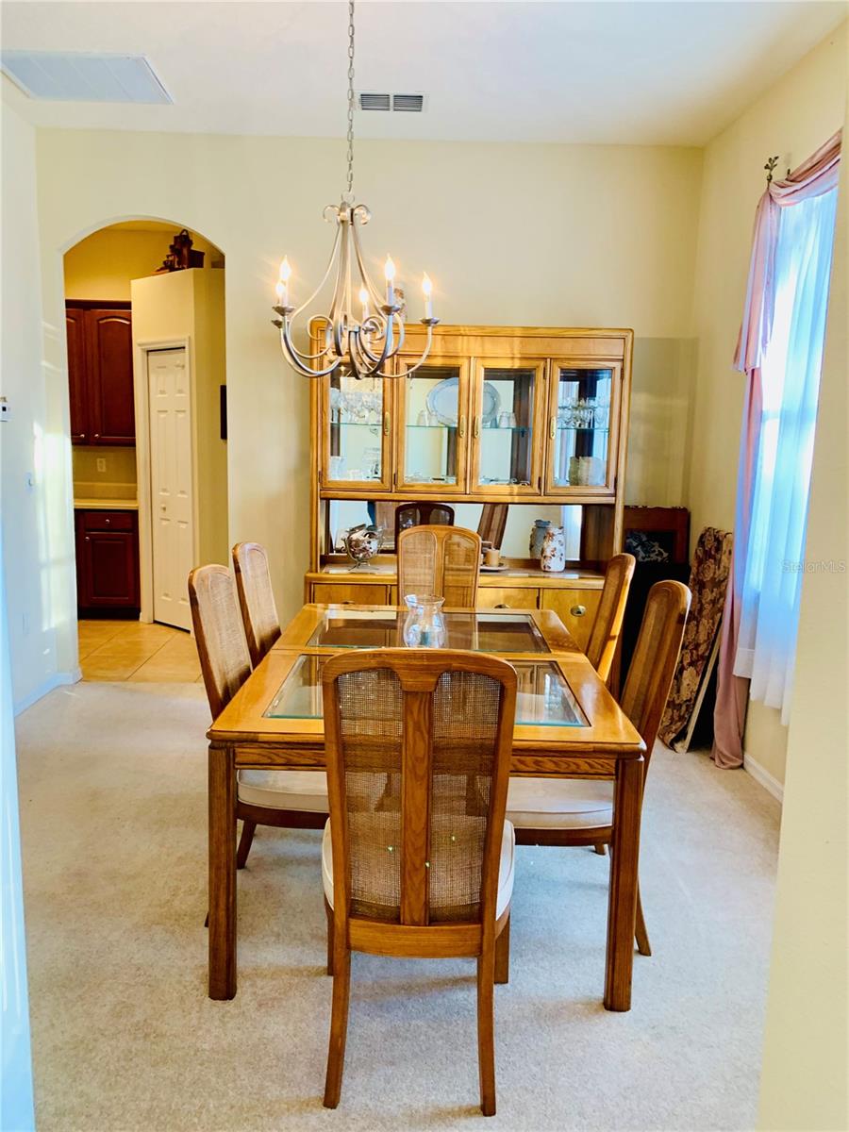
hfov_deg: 53.1
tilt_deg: -7.2
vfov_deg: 67.3
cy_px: 566
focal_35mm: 26
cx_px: 424
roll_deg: -2.4
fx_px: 850
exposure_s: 1/60
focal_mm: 4.25
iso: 160
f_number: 1.8
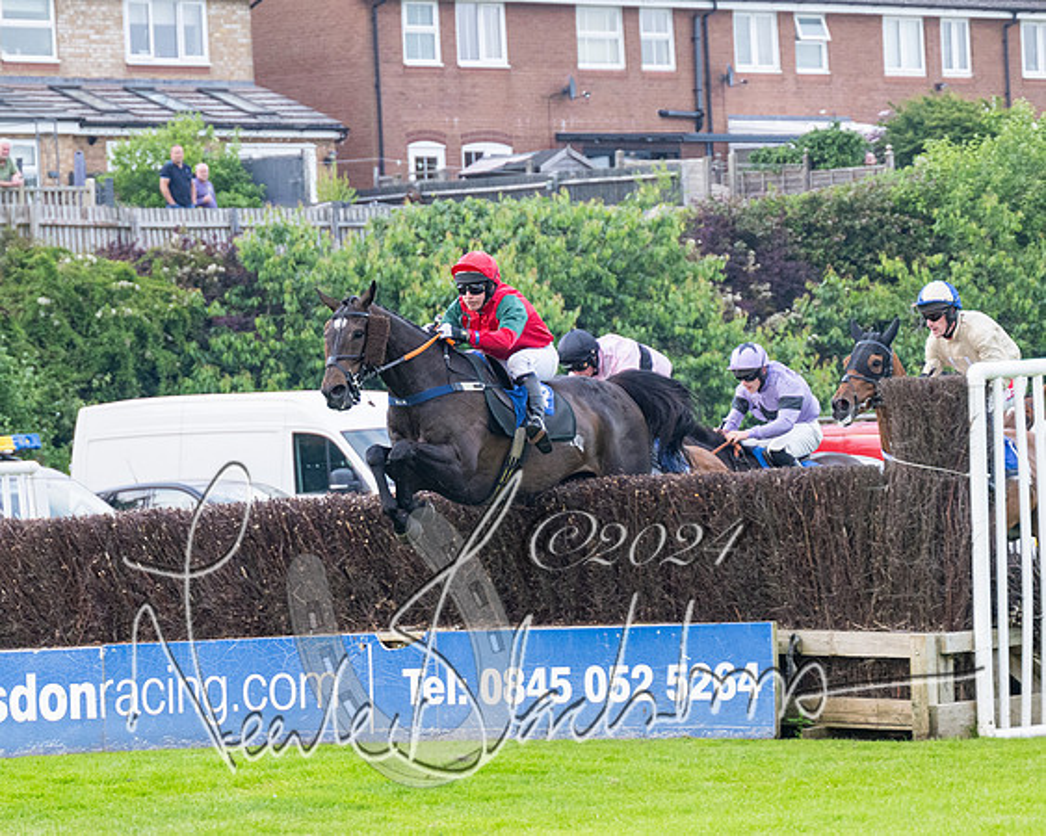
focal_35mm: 211
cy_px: 422
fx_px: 6529
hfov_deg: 9.2
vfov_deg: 7.3
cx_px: 574
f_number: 4
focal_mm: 98
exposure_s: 1/800
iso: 800
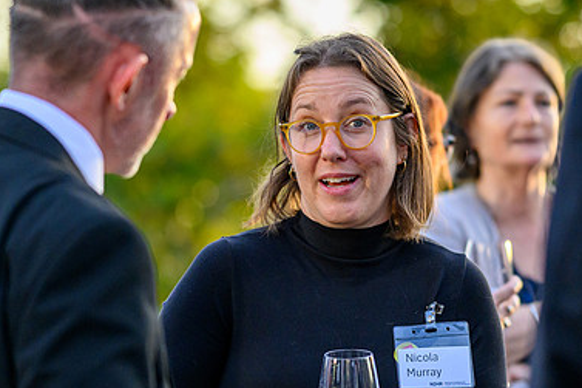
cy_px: 233
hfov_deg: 10.5
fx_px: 3167
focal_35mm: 196
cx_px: 321
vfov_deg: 7.0
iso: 1400
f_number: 1.8
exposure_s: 1/4000
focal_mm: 85
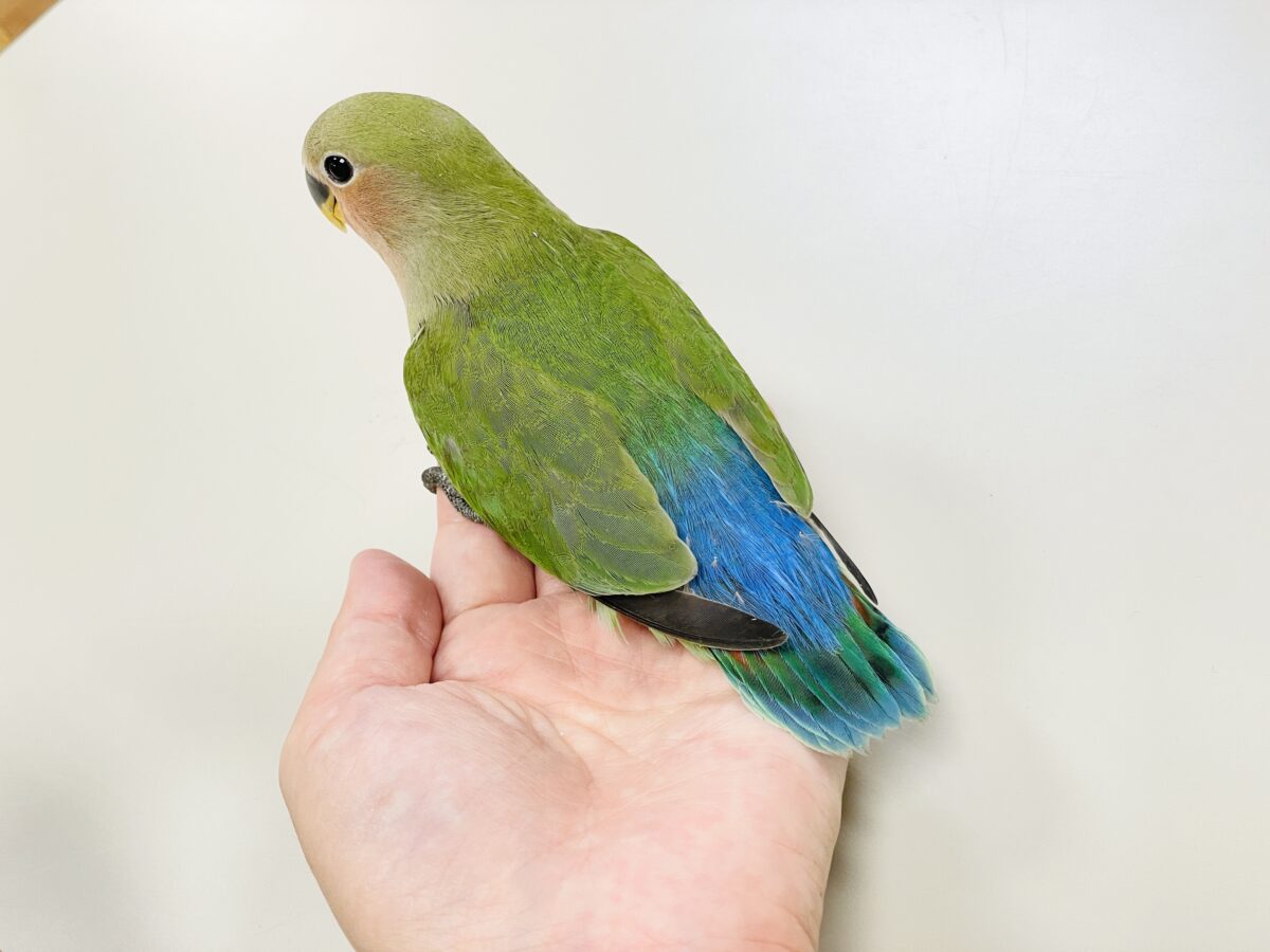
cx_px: 635
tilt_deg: -45.3
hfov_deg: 36.8
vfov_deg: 28.0
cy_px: 476
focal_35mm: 52
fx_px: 1908
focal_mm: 6
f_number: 2
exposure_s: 1/99
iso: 80
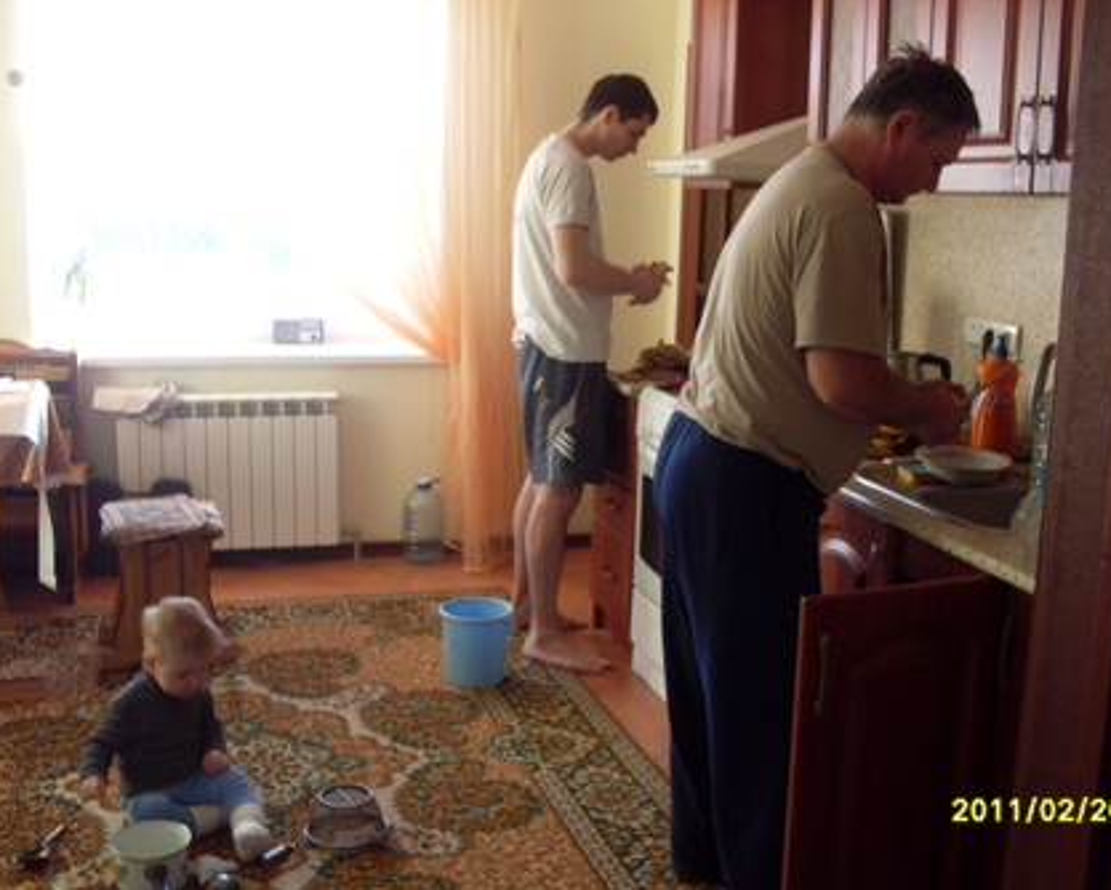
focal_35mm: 40
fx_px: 1316
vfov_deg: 37.4
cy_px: 448
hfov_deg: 45.7
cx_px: 591
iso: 100
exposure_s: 1/60
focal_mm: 6.3
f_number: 2.8
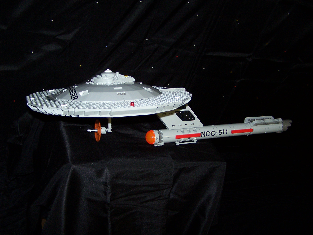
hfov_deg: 49.0
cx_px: 156
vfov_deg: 37.7
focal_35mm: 38
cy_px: 118
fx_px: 344
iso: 140
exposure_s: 1/60
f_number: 2.8
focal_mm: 6.3
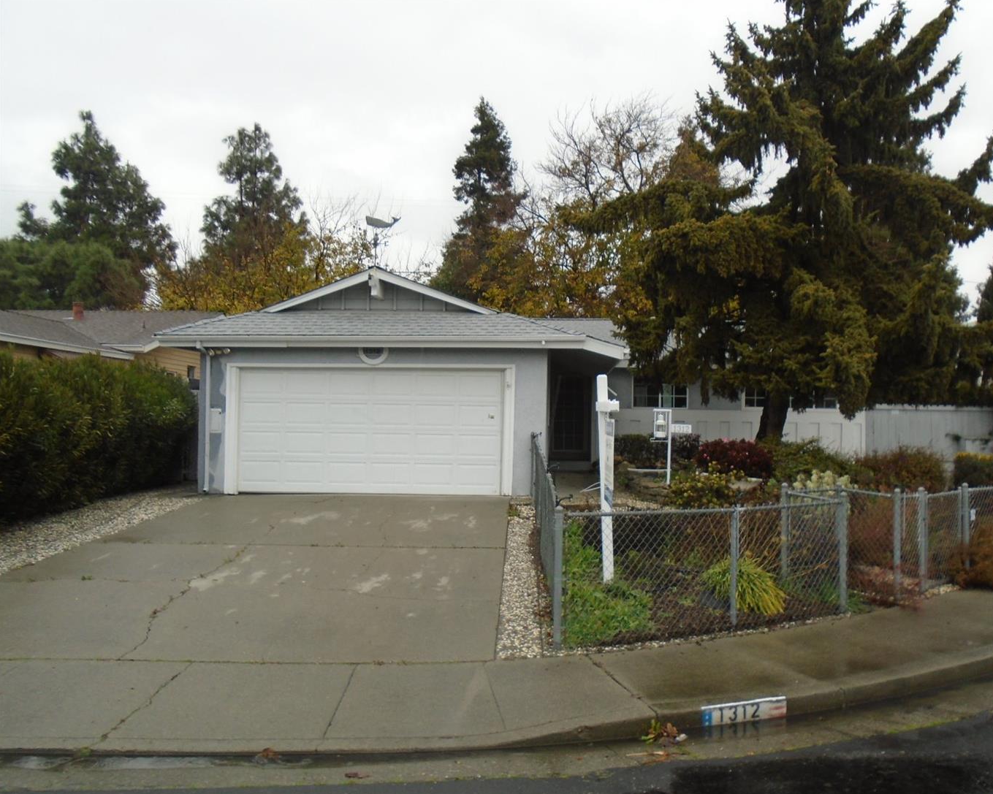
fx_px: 823
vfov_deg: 51.5
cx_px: 547
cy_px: 408
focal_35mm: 28
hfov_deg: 62.1
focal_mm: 4.6
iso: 100
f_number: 3.2
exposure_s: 1/125
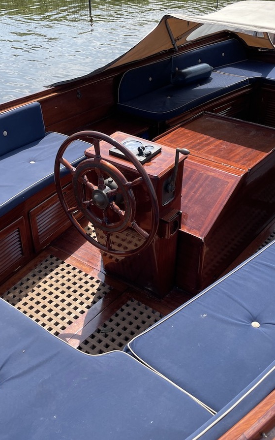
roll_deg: +1.0
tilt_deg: -34.0
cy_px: 220
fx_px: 444
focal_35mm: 37
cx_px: 143
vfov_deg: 52.7
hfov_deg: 34.4
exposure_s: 1/1618
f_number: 1.6
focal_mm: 4.2
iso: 32
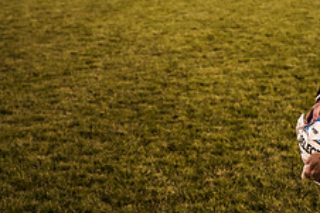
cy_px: -57
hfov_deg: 20.7
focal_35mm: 94
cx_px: 345
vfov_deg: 14.0
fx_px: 836
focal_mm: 36
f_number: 2.8
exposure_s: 1/400
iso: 2500
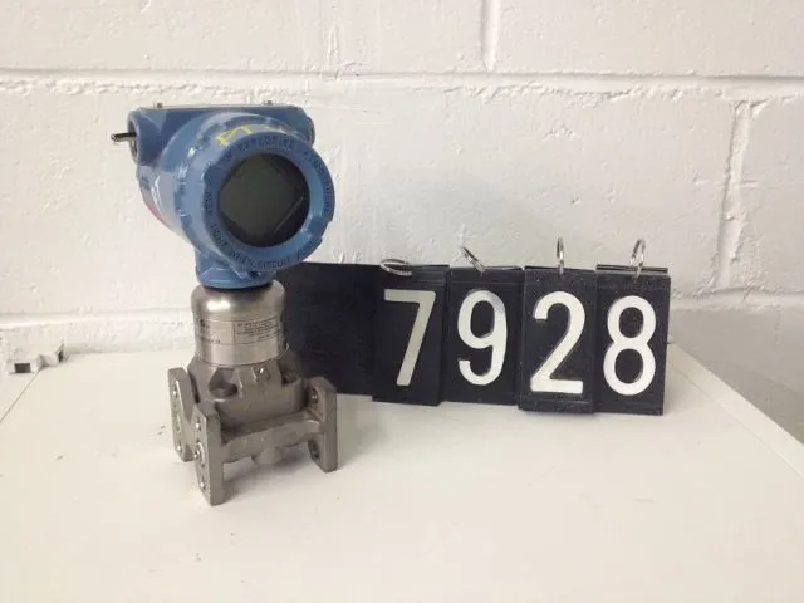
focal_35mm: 35
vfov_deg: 40.7
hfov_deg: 52.6
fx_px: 813
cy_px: 302
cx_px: 402
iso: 125
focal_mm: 4.28
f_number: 2.4
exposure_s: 1/20
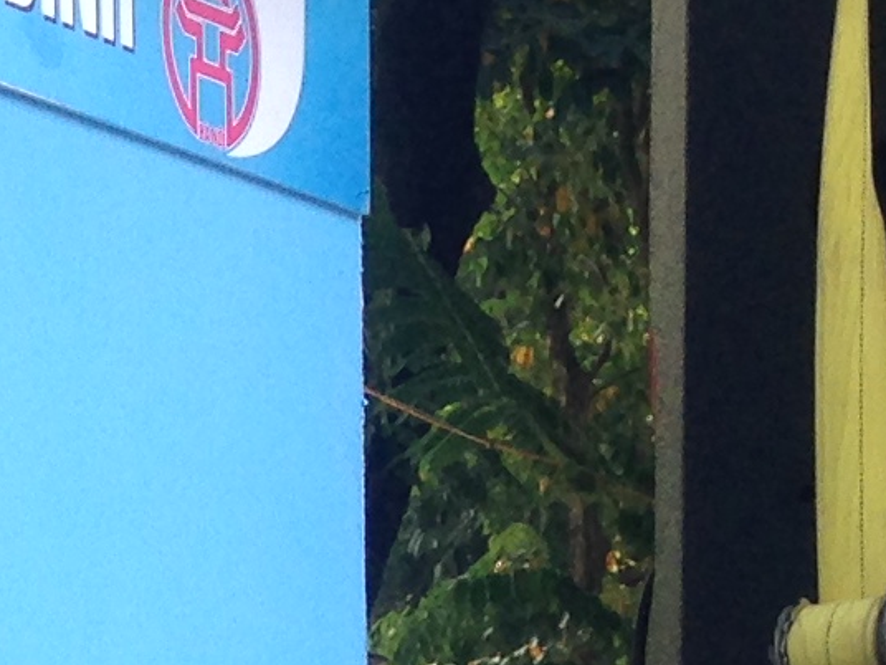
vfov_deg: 7.0
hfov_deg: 9.2
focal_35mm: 201
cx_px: -941
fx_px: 5145
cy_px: 1538
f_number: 2.4
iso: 50
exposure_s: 1/168
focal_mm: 4.12
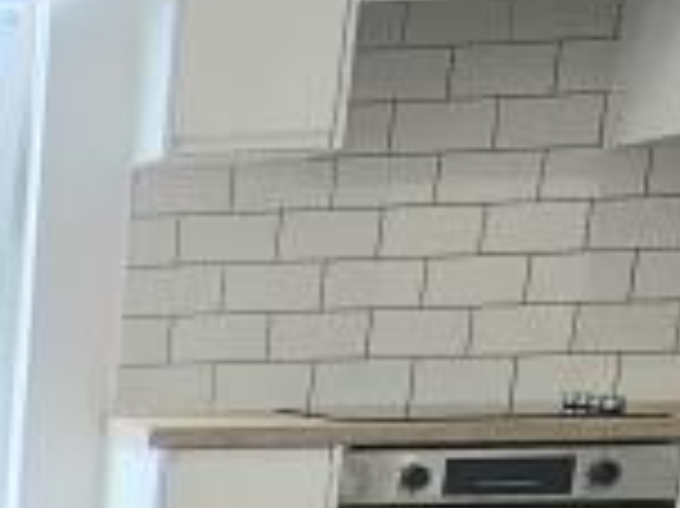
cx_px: -599
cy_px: 940
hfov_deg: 17.4
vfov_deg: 14.5
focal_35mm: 88
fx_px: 1727
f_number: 2.2
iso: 50
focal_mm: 2.2
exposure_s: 1/179
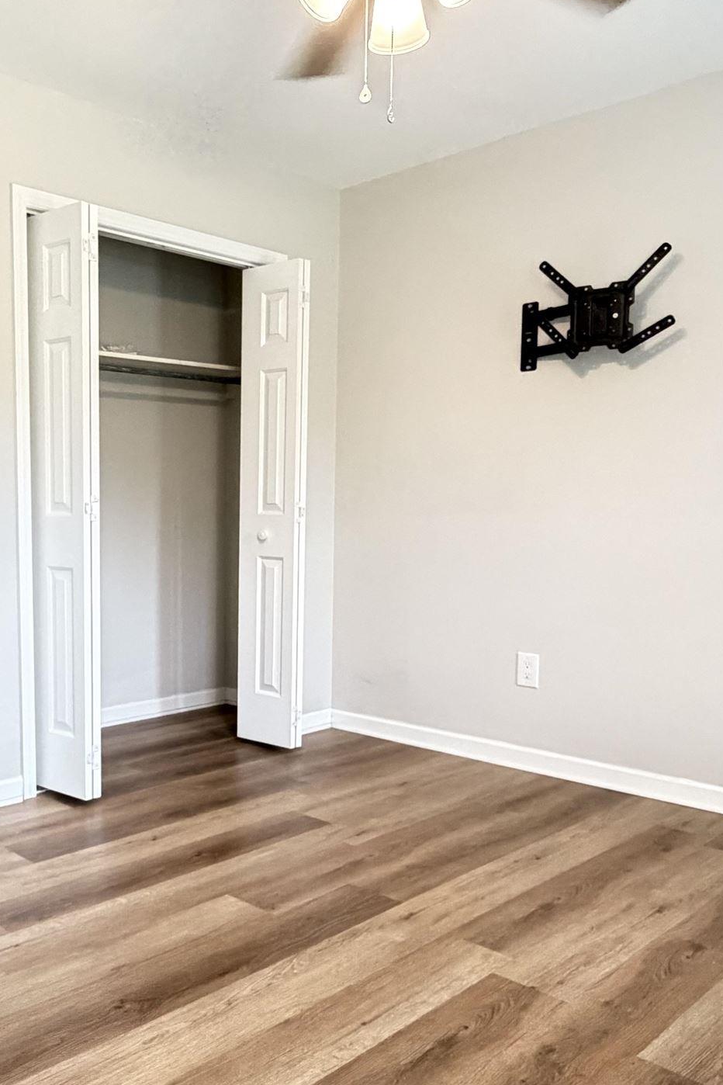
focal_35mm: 32
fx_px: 964
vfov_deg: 58.6
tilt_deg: -6.2
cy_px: 602
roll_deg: +0.5
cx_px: 211
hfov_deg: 40.3
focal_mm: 2.22
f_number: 2.2
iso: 640
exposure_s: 1/60
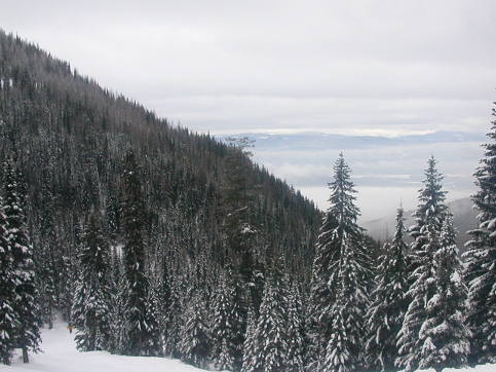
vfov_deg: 31.4
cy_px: 224
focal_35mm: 46
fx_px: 659
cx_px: 301
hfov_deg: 41.0
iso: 100
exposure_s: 1/276
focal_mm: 5.6
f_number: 4.5
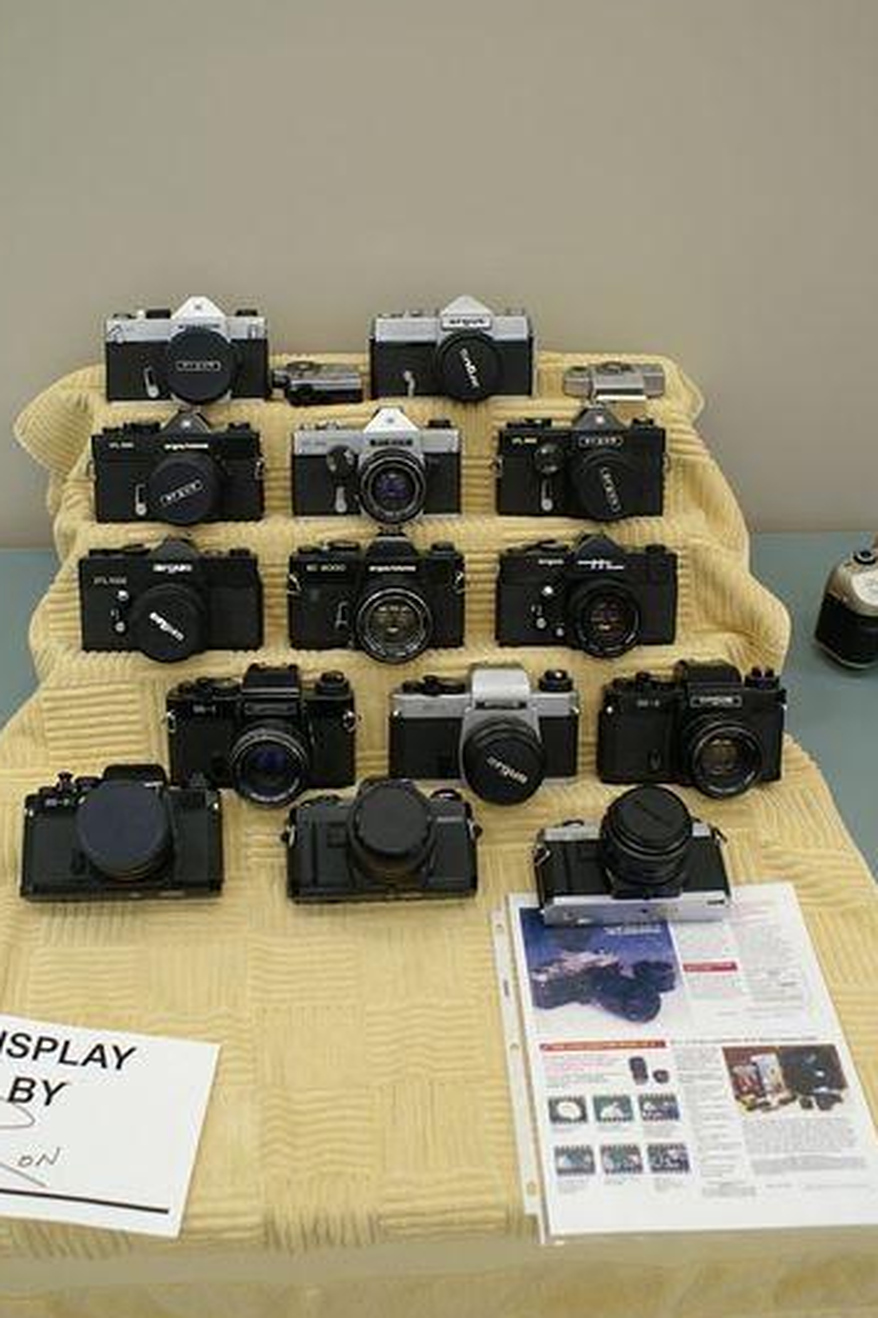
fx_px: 1318
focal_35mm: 36
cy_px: 690
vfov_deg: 53.1
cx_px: 418
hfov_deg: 36.8
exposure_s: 1/30
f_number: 4
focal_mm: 20
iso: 160
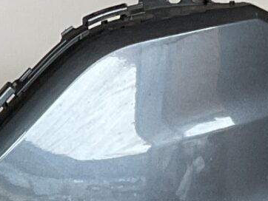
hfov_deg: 9.0
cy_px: 65
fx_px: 1588
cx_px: -281
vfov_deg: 7.3
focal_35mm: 205
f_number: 1.8
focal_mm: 3
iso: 50
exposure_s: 1/120
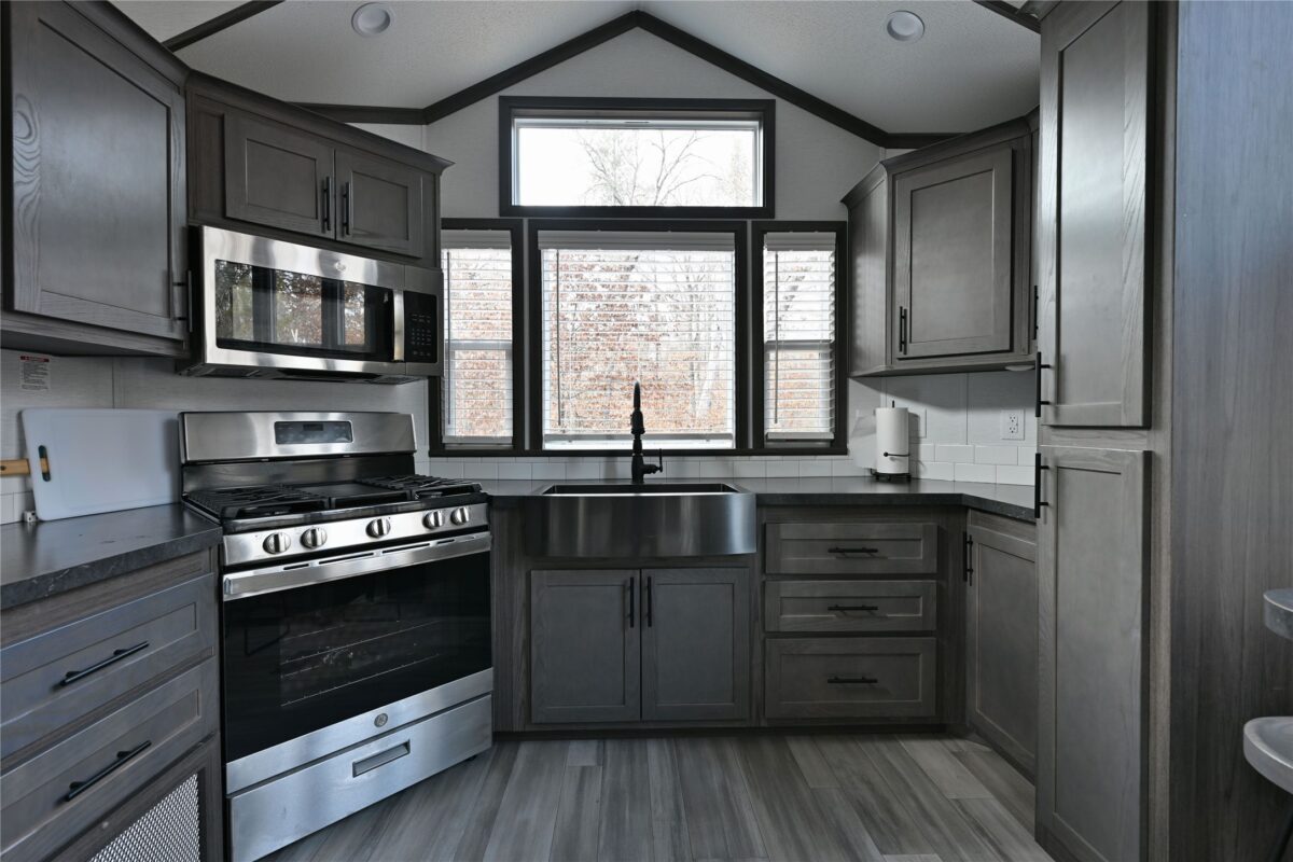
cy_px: 431
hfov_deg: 96.7
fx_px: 575
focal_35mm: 16
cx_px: 646
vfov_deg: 73.7
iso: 200
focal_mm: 16
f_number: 5.6
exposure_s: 1/20
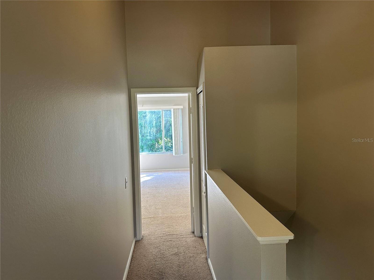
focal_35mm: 24
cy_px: 140
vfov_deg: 56.8
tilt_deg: -3.4
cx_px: 187
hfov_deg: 71.6
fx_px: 259
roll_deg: +0.8
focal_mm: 6.86
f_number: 1.78
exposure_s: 1/120
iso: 200
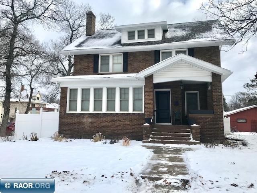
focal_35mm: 28
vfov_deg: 49.7
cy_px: 96
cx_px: 128
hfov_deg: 63.4
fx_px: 208
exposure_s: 1/1623
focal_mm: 3.99
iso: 20
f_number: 1.8
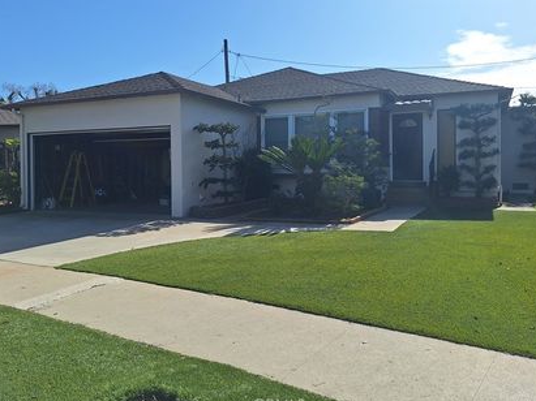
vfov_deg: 49.5
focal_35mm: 28
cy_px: 170
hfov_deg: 63.4
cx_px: 275
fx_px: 433
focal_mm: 5.54
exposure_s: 1/4878
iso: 40
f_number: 1.8
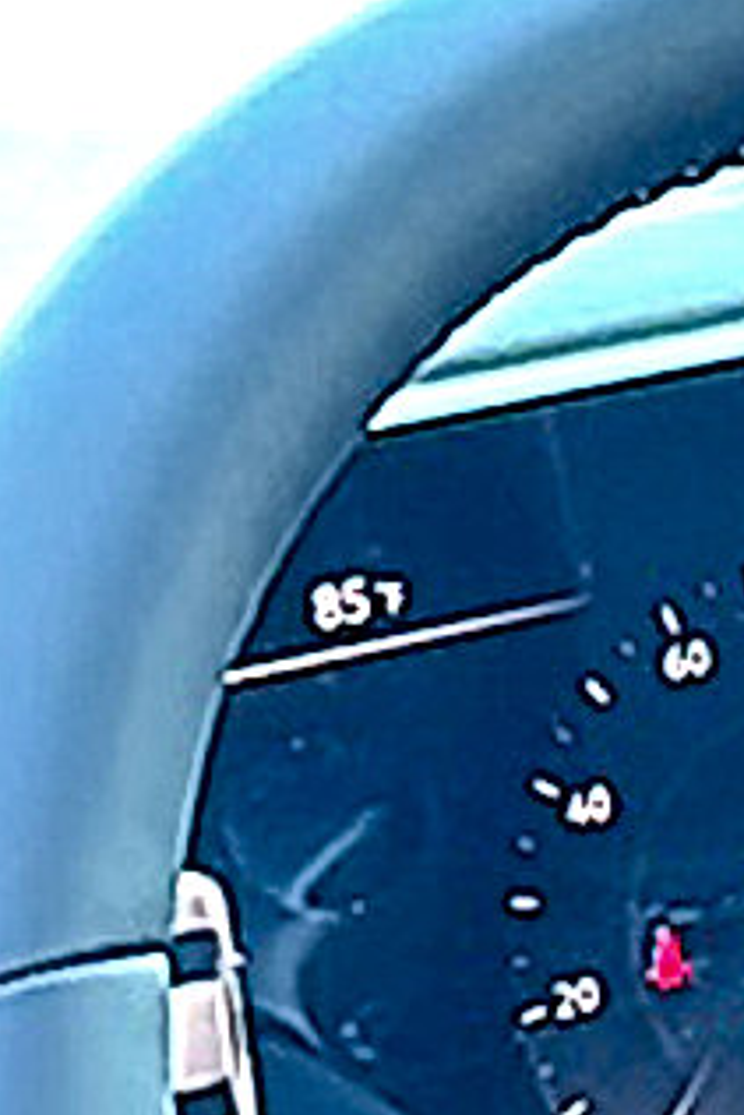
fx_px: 6688
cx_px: 2243
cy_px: 1740
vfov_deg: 9.2
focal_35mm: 216
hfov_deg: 5.9
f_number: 1.78
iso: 125
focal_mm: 6.86
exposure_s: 1/135
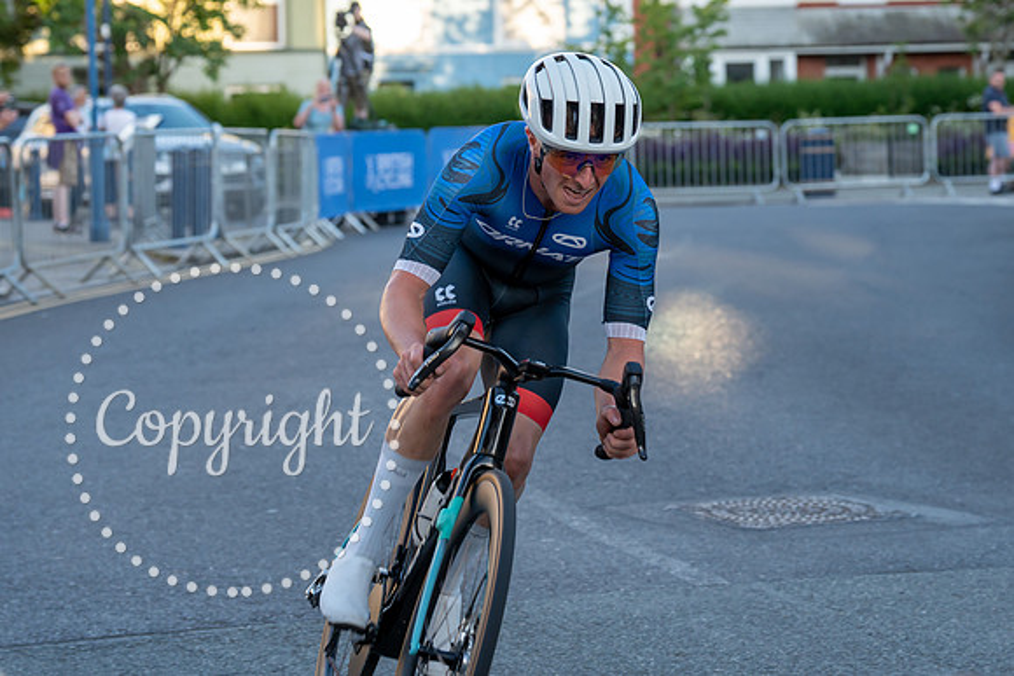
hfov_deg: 19.6
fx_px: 2934
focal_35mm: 104
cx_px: 632
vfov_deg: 13.1
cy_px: 207
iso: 400
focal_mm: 75
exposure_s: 1/500
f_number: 4.5
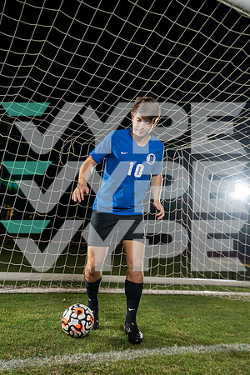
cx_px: 125
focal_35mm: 41
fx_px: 427
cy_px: 188
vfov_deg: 47.4
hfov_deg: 32.6
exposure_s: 1/125
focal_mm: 41
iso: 400
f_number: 4
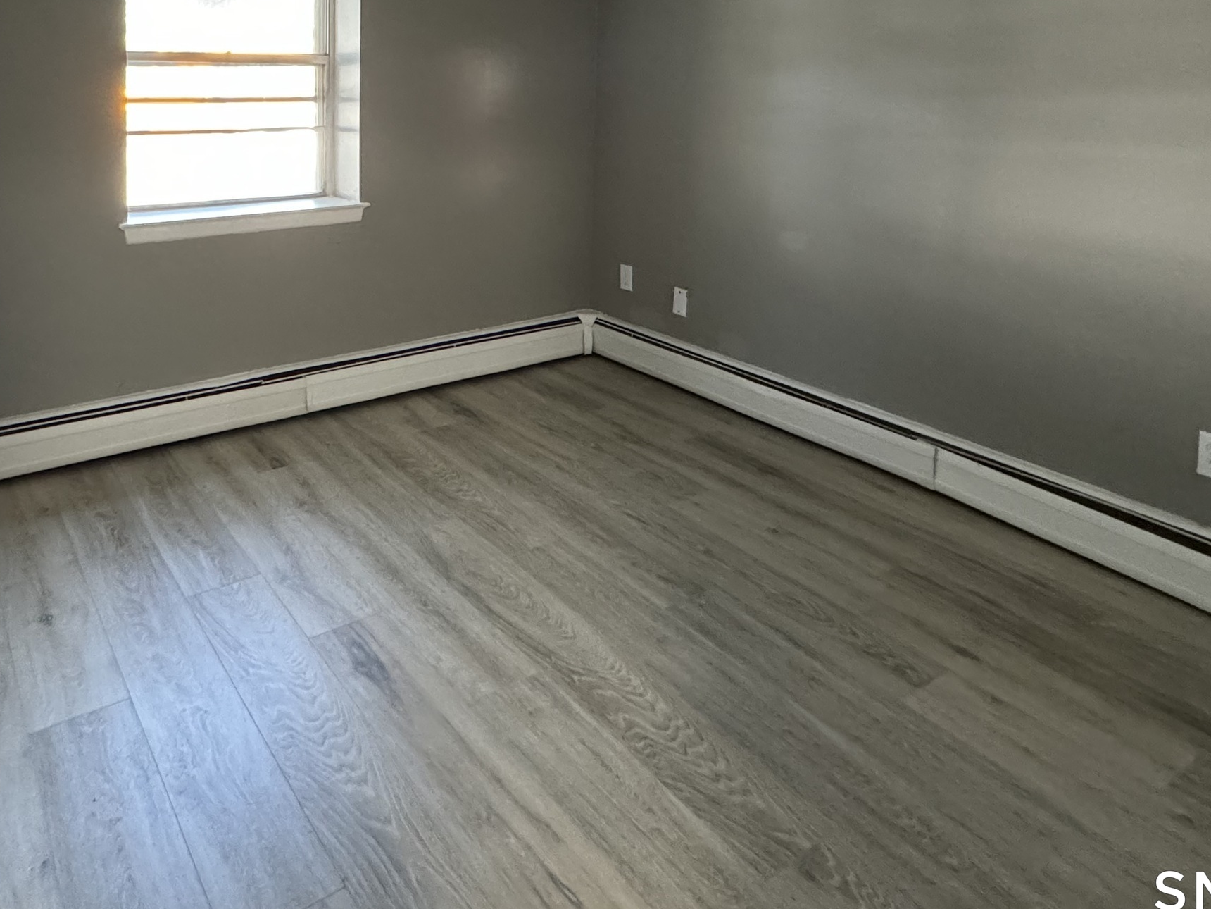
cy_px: 116
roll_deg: -0.9
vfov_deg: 49.7
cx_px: 395
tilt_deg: -3.7
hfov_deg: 67.3
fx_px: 875
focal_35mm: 25
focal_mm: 2.22
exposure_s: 1/60
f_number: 2.2
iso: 640
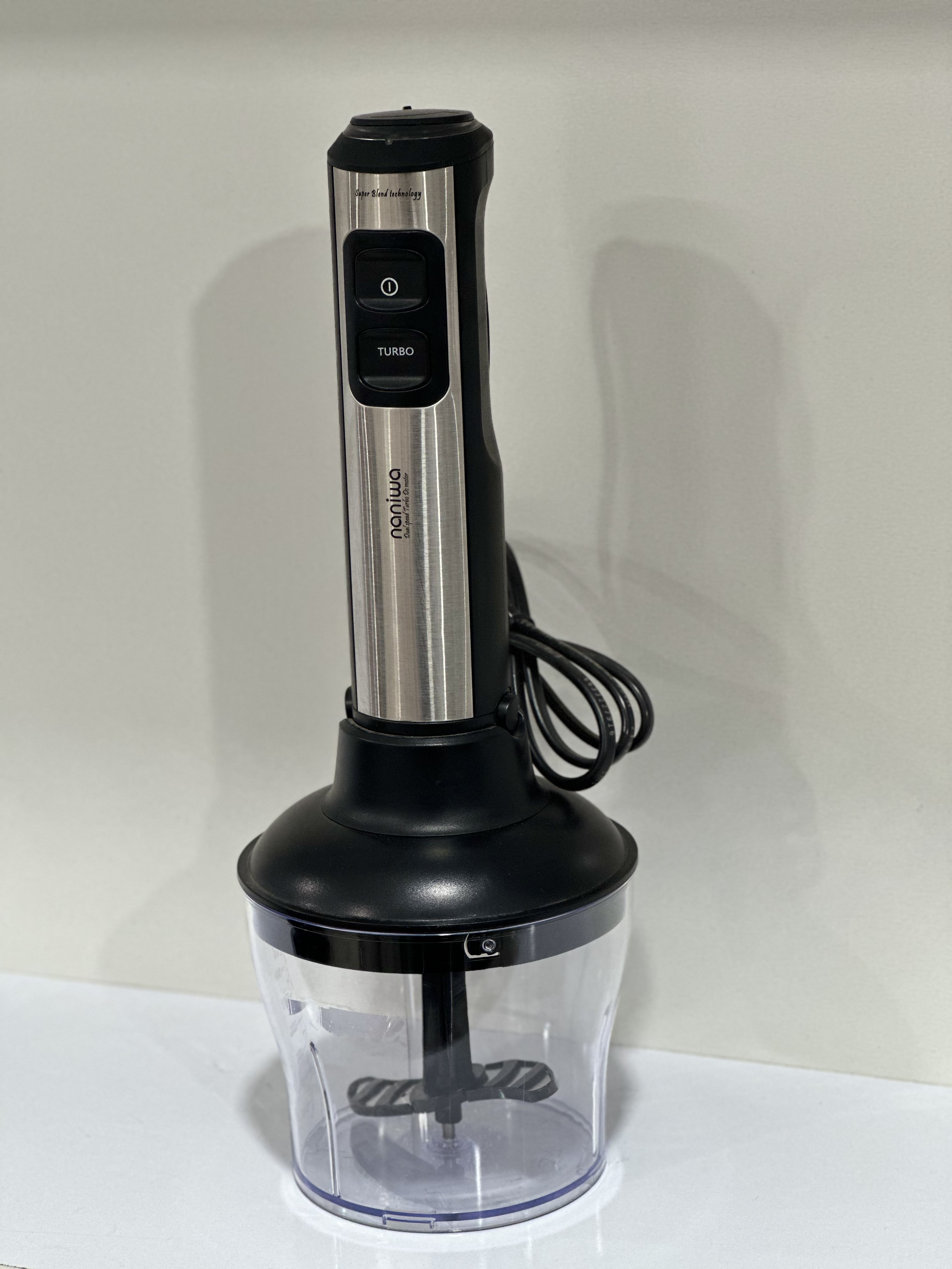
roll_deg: +1.9
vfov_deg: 25.3
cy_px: 634
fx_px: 2824
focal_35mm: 77
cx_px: 476
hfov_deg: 19.1
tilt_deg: -14.6
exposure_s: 1/100
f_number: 2.8
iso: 160
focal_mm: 9
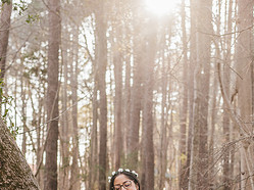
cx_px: 146
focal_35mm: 87
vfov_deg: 16.5
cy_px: 197
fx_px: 637
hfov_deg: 22.5
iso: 400
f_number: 2.8
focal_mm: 50
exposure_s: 1/400
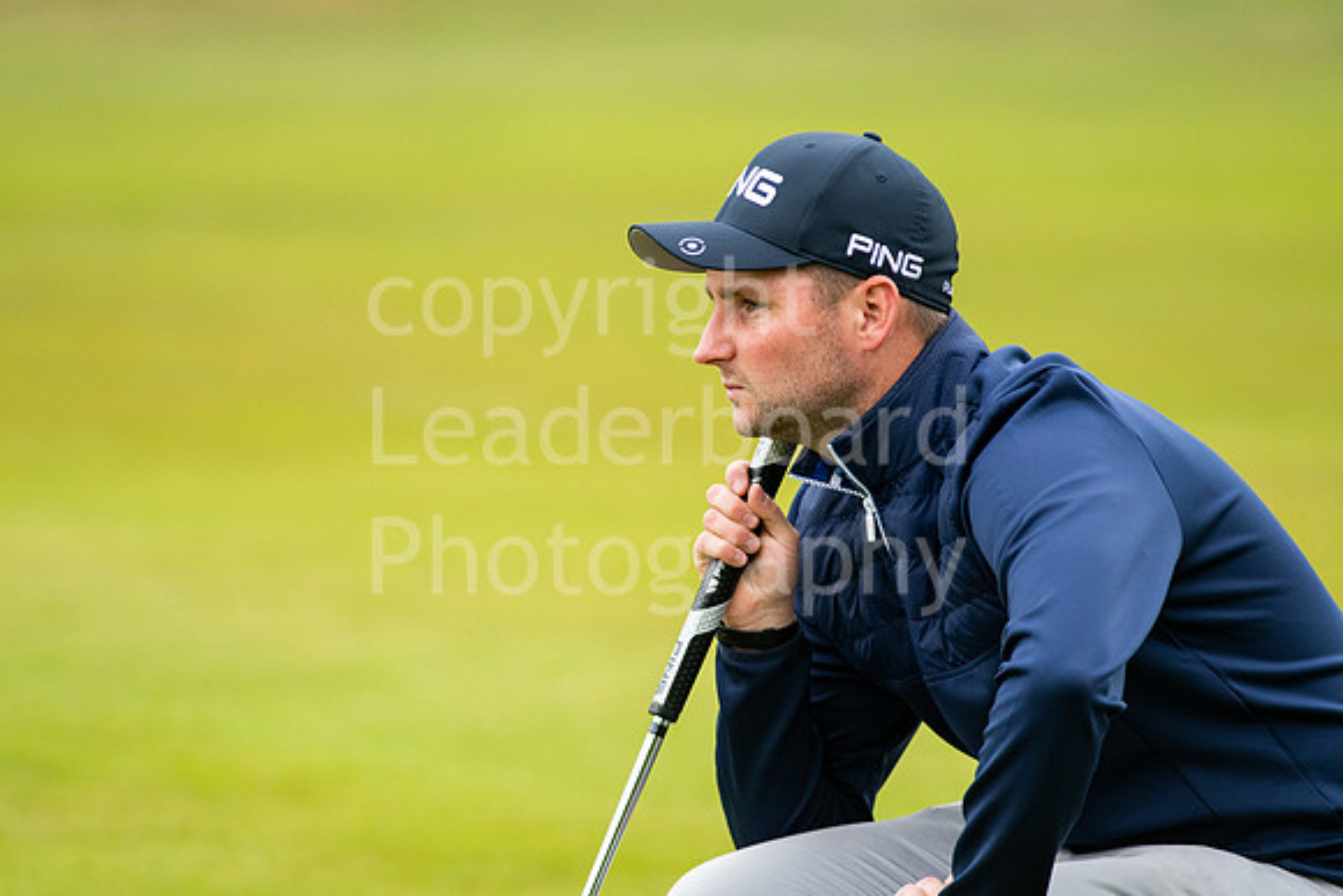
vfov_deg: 3.1
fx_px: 16791
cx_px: 672
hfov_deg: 4.6
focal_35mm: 450
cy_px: 448
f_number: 4
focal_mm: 300
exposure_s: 1/1250
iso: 1250
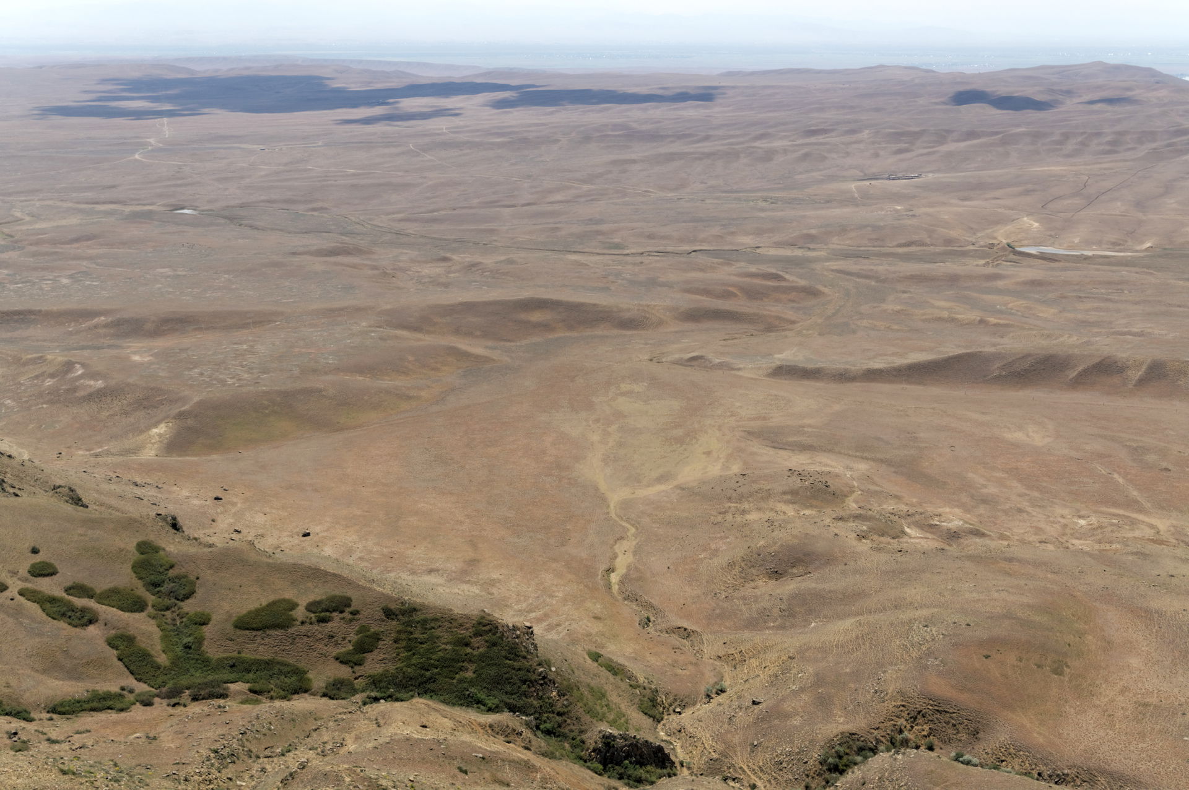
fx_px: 1188
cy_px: 395
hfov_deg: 53.2
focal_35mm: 36
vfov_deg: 36.8
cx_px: 594
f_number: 7.1
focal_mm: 24
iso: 100
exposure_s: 1/400
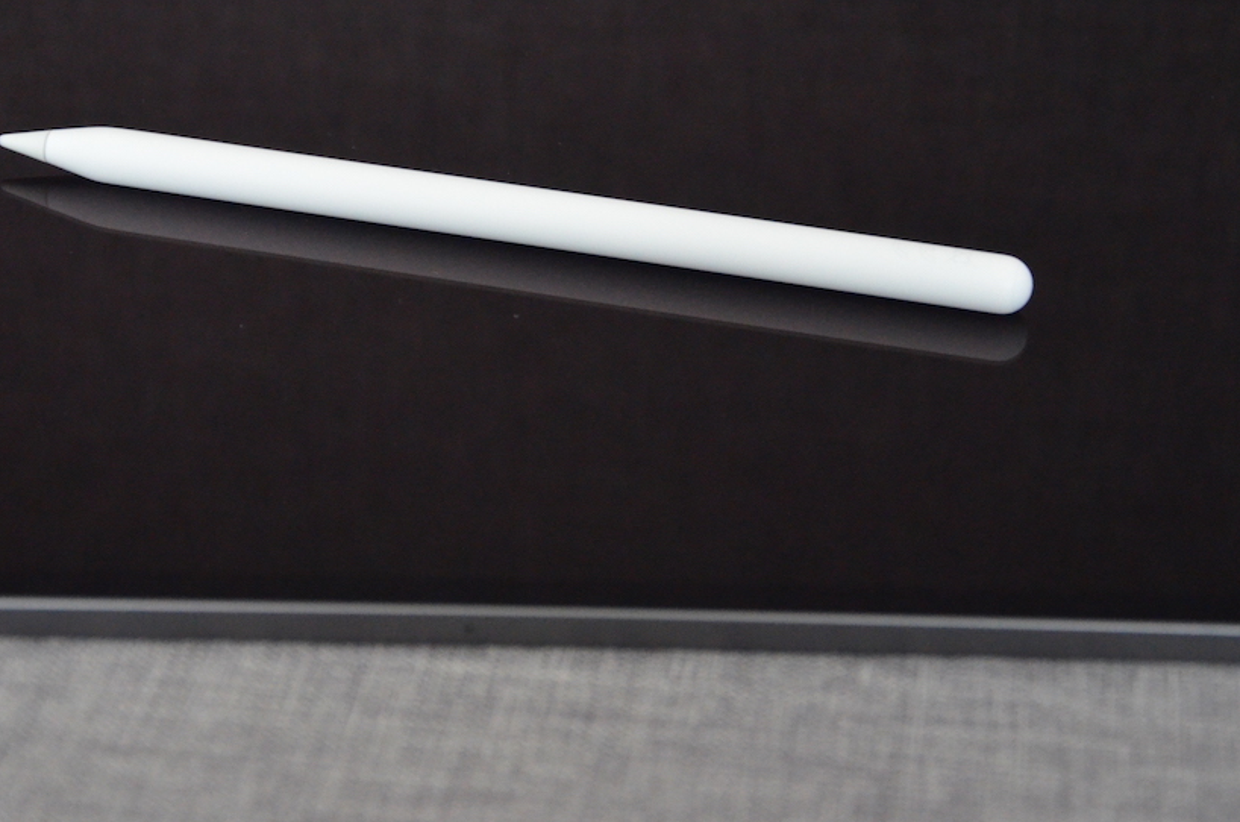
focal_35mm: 122
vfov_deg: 11.2
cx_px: 482
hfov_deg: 16.8
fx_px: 4194
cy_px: 205
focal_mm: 52
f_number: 5
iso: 3200
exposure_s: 1/25
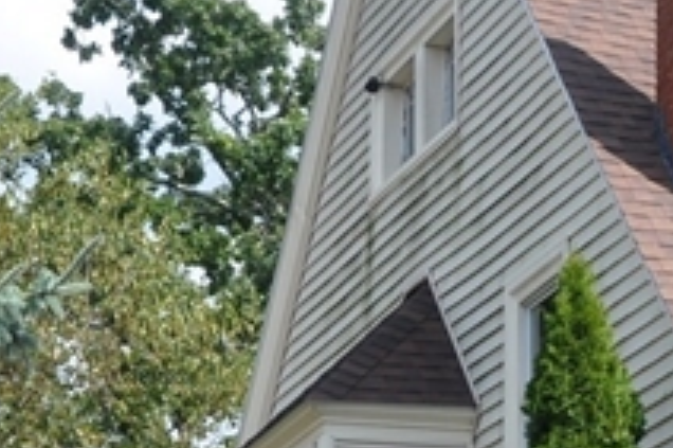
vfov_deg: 7.3
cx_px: 1111
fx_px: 3512
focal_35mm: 188
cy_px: 458
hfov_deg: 10.4
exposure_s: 1/250
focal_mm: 26
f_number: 8
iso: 200
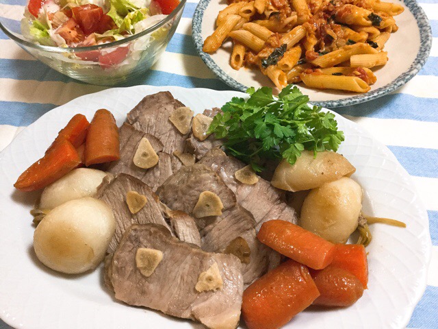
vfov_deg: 45.4
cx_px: 219
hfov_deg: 58.4
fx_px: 392
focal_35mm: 31
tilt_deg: -55.4
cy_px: 164
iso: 125
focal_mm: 3.3
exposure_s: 1/30
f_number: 2.4
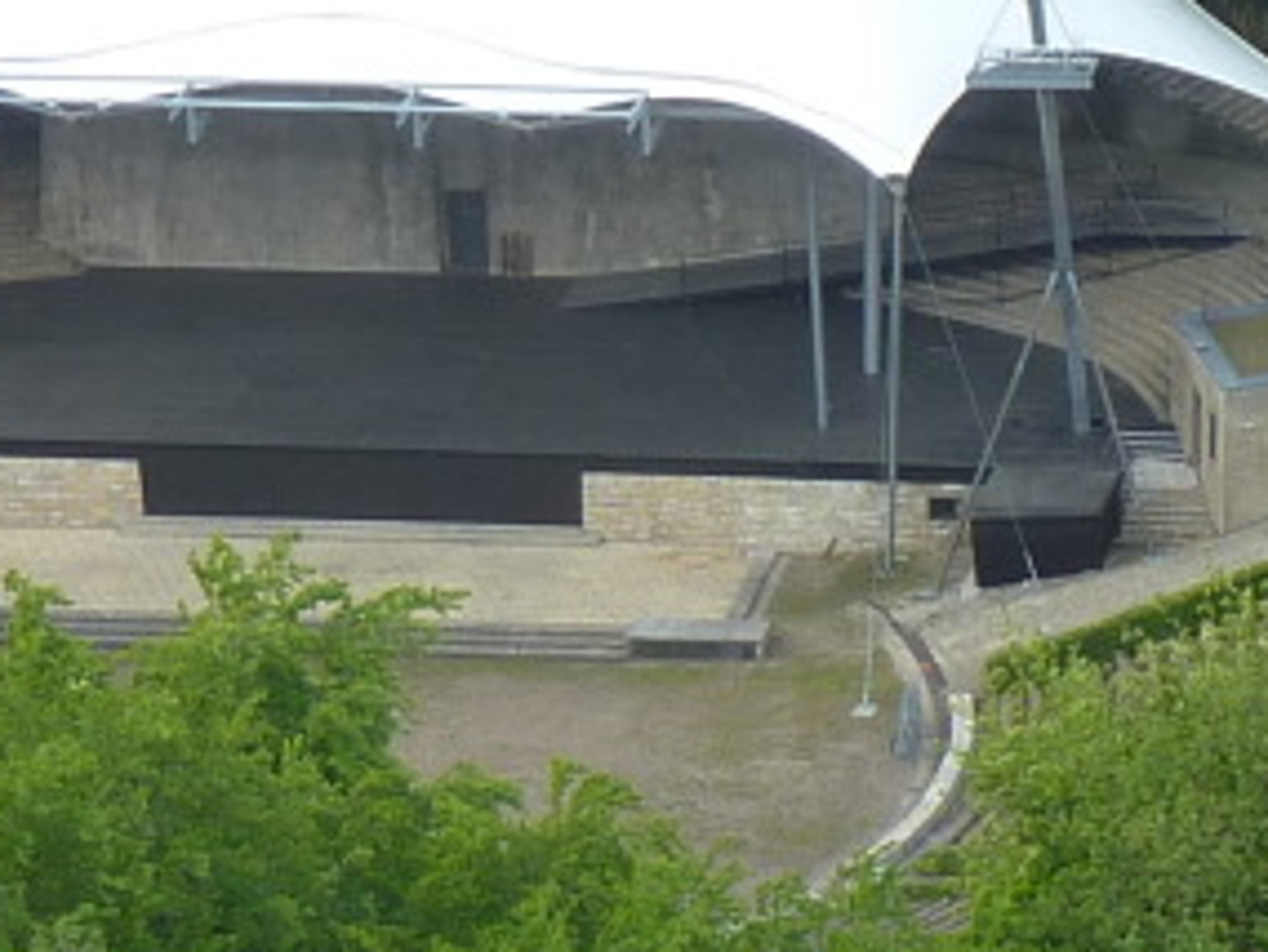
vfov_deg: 4.7
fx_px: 11617
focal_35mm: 317
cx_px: 436
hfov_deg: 6.2
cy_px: 360
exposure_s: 1/100
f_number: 4
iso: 80
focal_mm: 10.3
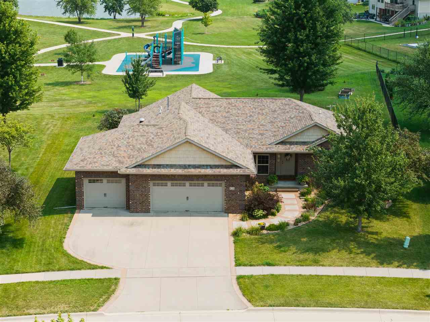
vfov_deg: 21.0
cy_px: 161
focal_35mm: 70
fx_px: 870
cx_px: 215
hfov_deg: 27.8
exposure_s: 1/640
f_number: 2.8
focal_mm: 19.4
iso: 100
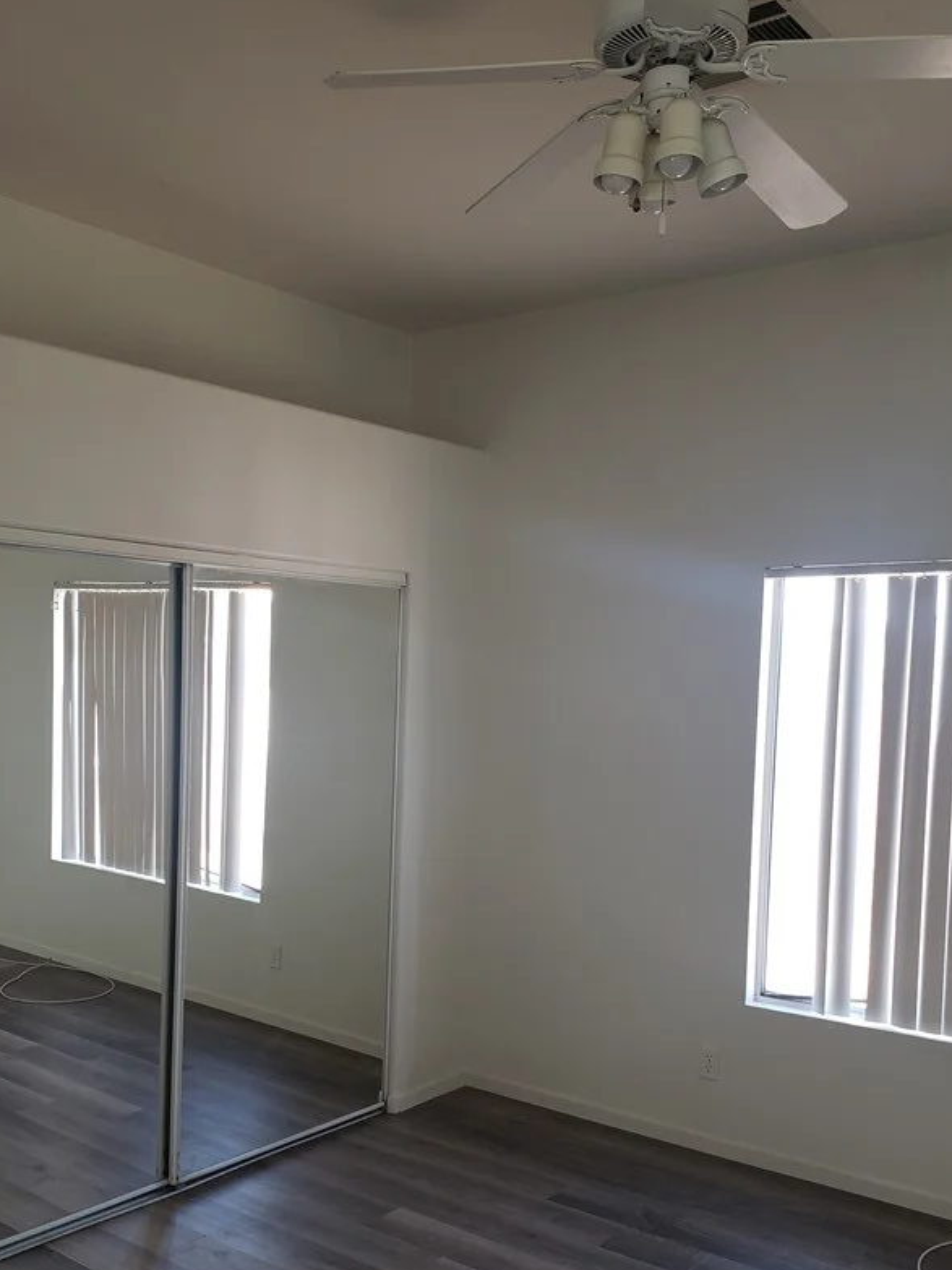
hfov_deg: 41.6
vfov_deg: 53.5
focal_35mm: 34
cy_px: 775
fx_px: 1247
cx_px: 375
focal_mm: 4.3
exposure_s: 1/60
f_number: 2.4
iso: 100
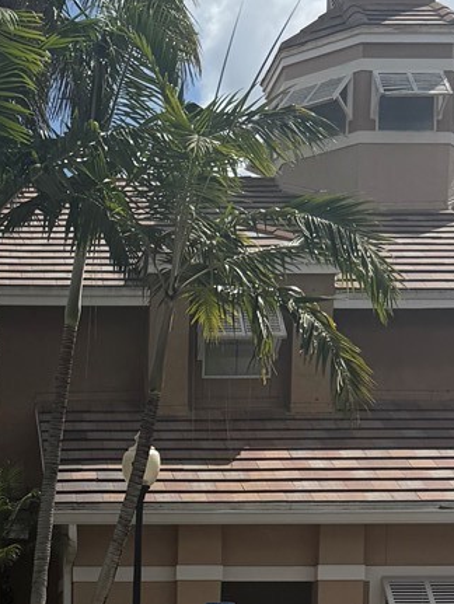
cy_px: 760
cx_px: -64
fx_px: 1554
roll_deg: +0.1
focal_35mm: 89
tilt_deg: -2.4
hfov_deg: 16.1
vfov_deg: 20.3
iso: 100
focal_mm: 6.76
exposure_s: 1/10309
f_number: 1.78
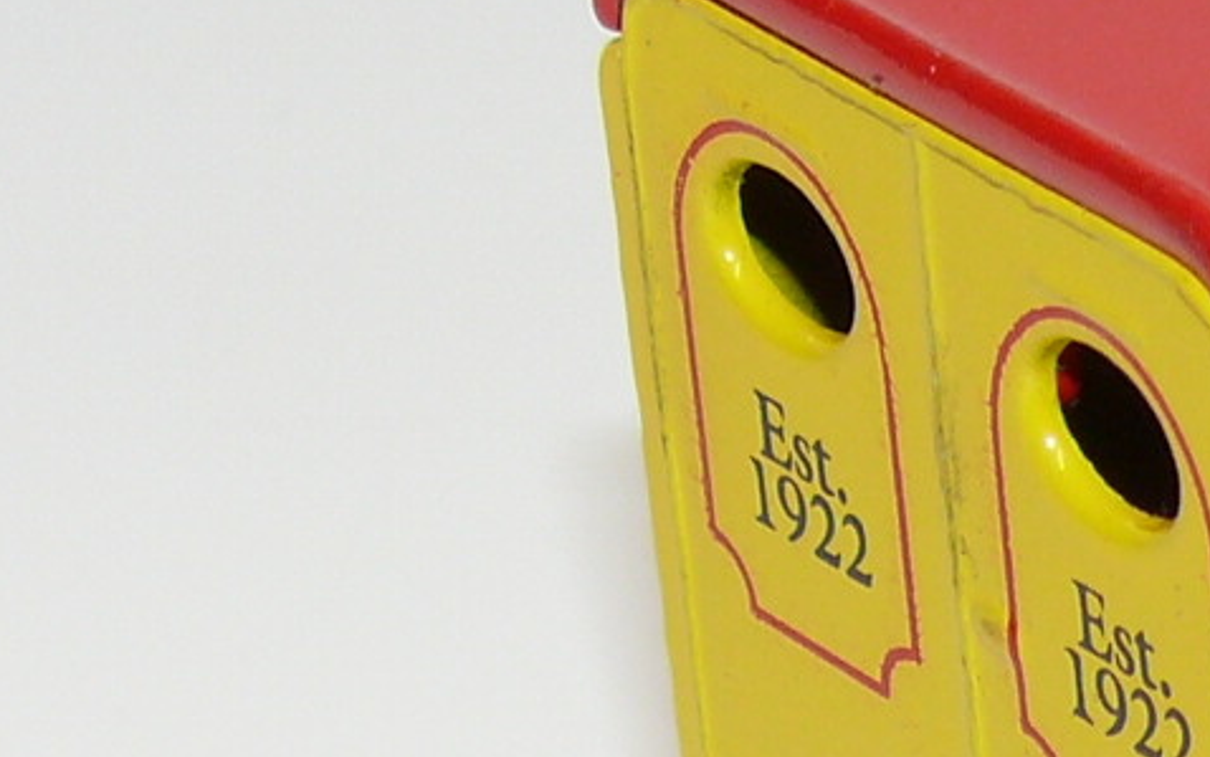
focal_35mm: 337
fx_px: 11116
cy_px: 473
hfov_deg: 6.1
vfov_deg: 3.9
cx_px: 1954
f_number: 4
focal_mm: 12.9
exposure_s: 1/30
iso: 100
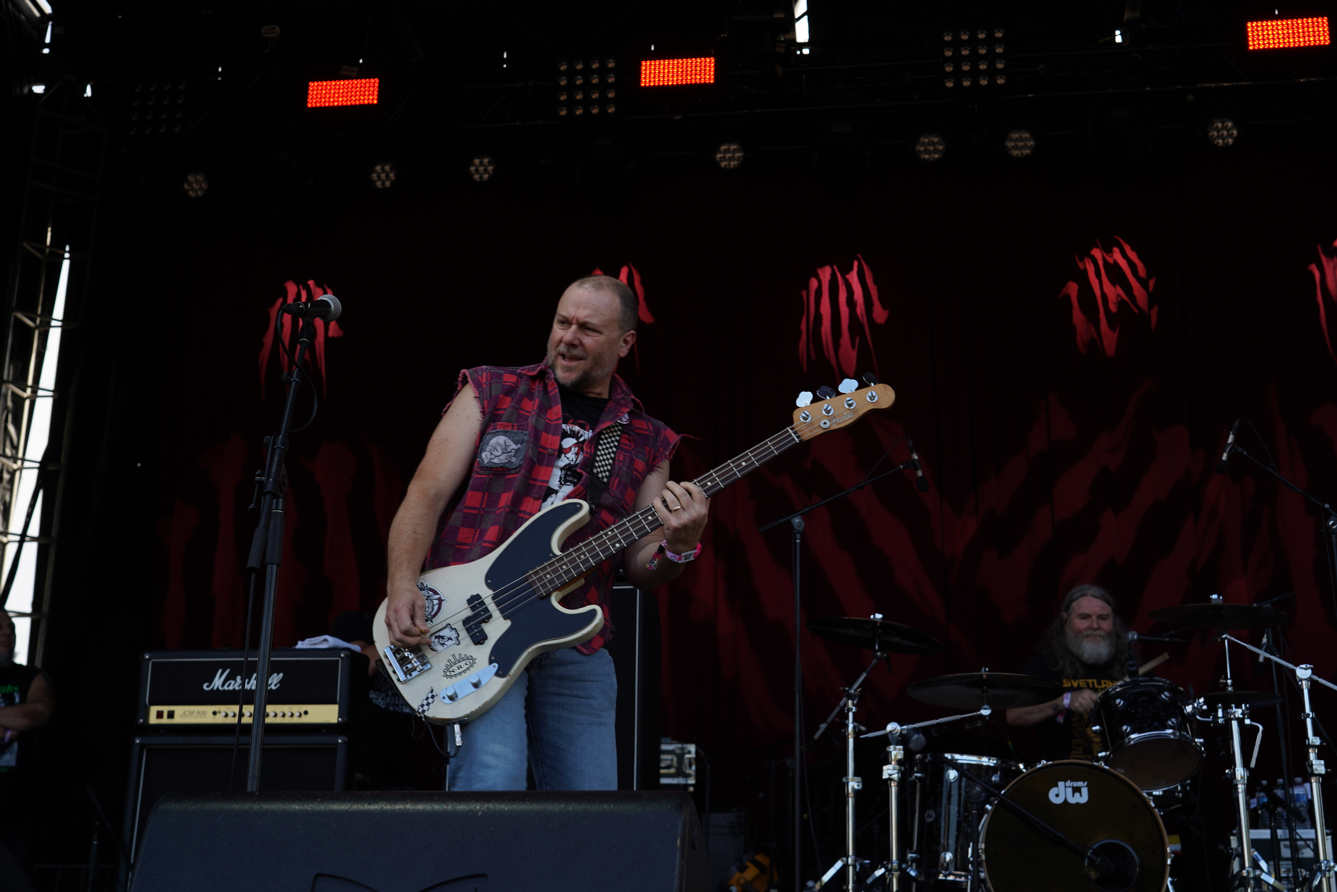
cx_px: 668
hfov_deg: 42.7
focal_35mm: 46
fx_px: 1708
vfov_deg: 29.2
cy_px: 446
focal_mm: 46
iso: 100
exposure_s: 1/200
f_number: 6.3
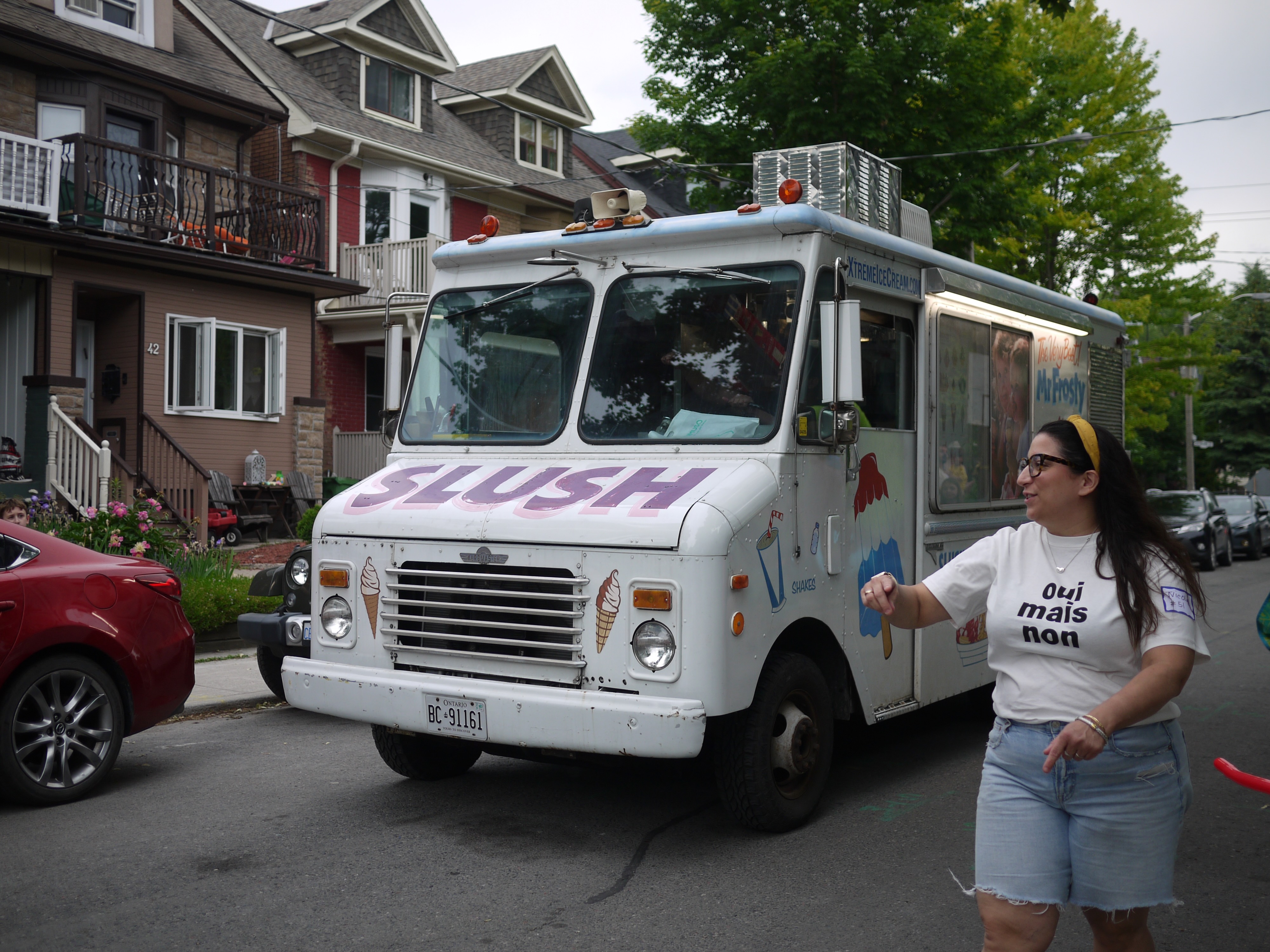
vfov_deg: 36.0
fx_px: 1468
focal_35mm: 40
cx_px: 635
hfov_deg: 46.8
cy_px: 476
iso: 100
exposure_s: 1/800
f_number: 1.8
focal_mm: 20
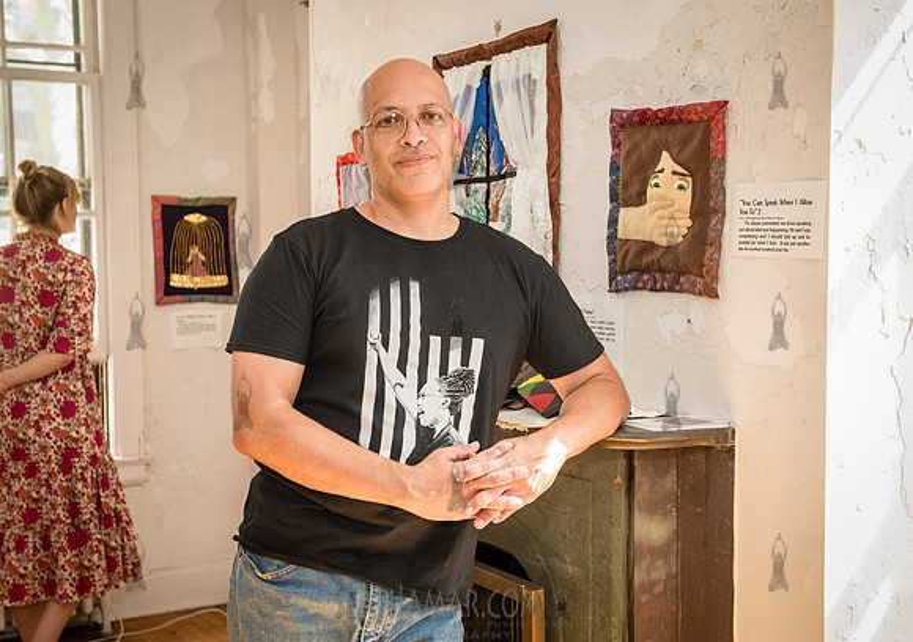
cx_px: 438
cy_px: 349
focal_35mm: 55
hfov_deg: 35.4
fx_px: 1429
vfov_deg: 25.3
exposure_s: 1/200
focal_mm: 48
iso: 1250
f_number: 4
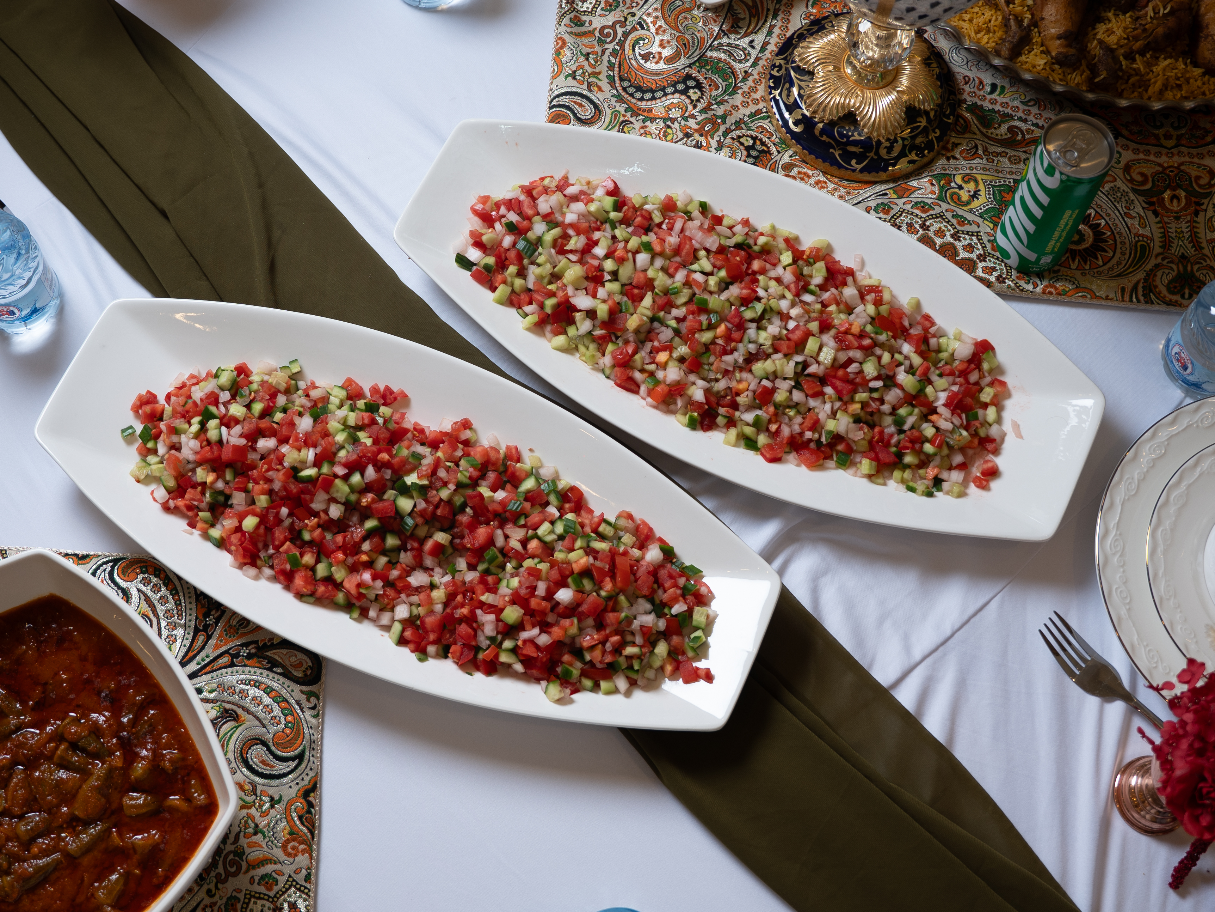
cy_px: 451
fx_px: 1579
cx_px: 585
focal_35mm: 45
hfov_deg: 42.1
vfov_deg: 32.2
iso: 100
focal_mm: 27.4
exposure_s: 1/160
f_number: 2.8
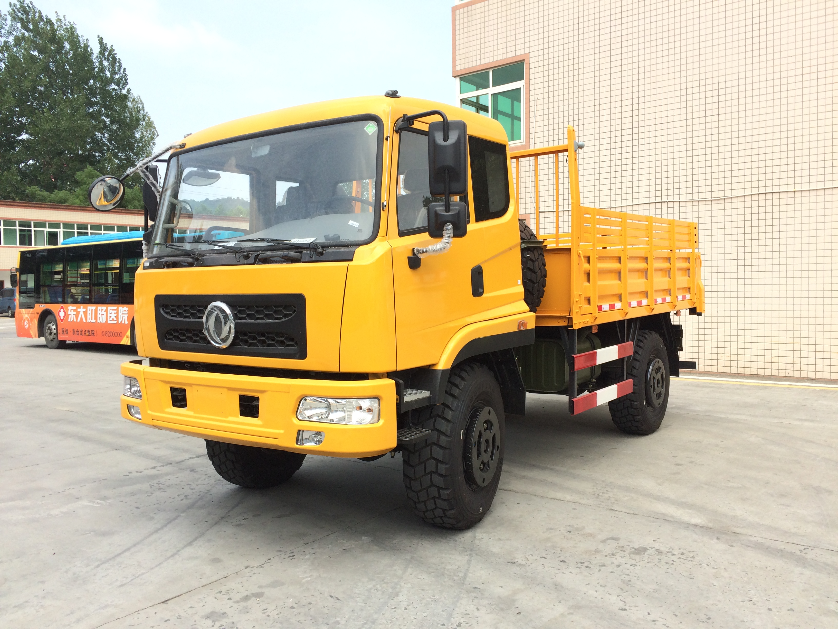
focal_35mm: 29
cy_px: 314
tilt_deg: -3.1
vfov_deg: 48.2
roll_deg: -0.9
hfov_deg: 61.7
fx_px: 702
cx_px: 419
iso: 32
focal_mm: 4.15
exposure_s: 1/1140
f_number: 2.2
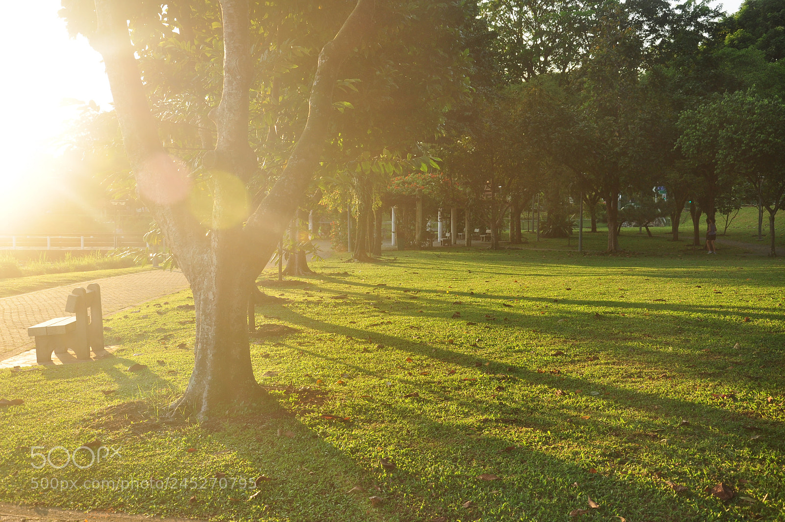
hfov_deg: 41.2
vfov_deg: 28.0
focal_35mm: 48
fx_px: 1045
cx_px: 392
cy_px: 261
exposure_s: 1/200
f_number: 7.1
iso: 200
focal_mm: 32
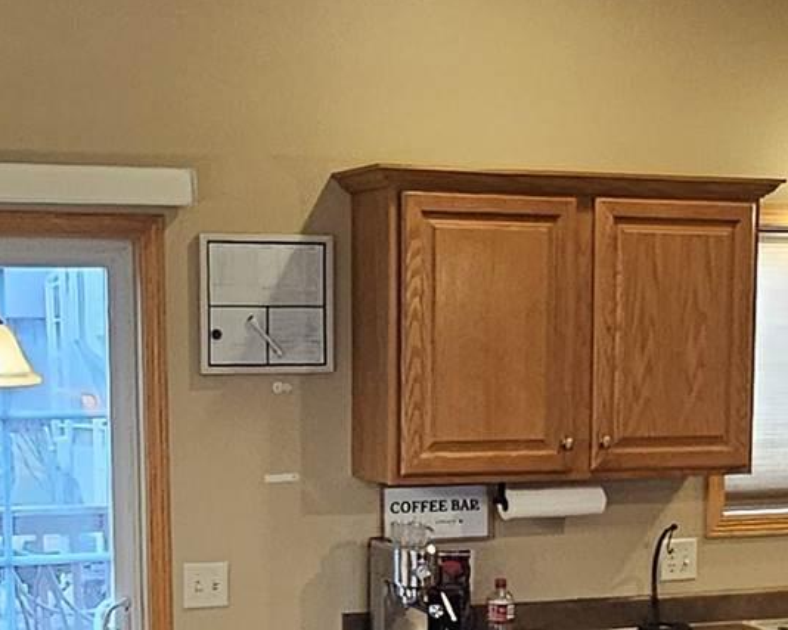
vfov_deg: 20.5
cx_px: 459
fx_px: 1702
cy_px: 584
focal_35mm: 73
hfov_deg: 26.0
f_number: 2.2
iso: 250
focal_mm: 2.2
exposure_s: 1/60
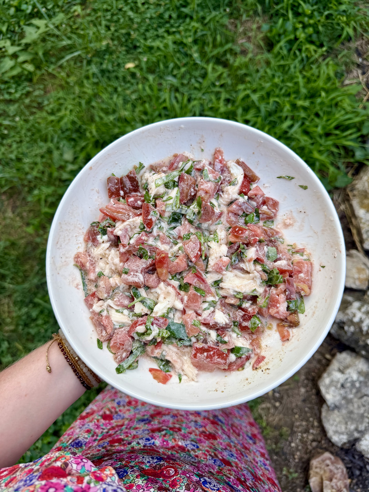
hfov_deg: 56.8
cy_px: 246
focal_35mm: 24
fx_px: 341
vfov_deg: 71.6
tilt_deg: -77.9
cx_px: 184
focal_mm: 6.76
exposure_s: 1/612
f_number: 1.78
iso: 80
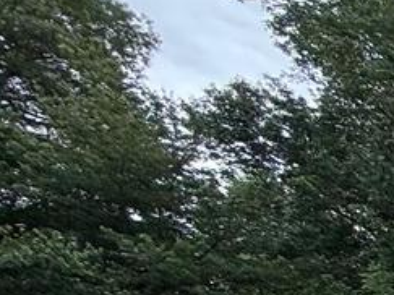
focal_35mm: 83
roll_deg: -0.6
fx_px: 944
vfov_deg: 14.1
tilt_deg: +2.0
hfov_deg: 12.1
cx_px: 1137
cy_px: 635
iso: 50
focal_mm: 2.22
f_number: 2.2
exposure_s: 1/136
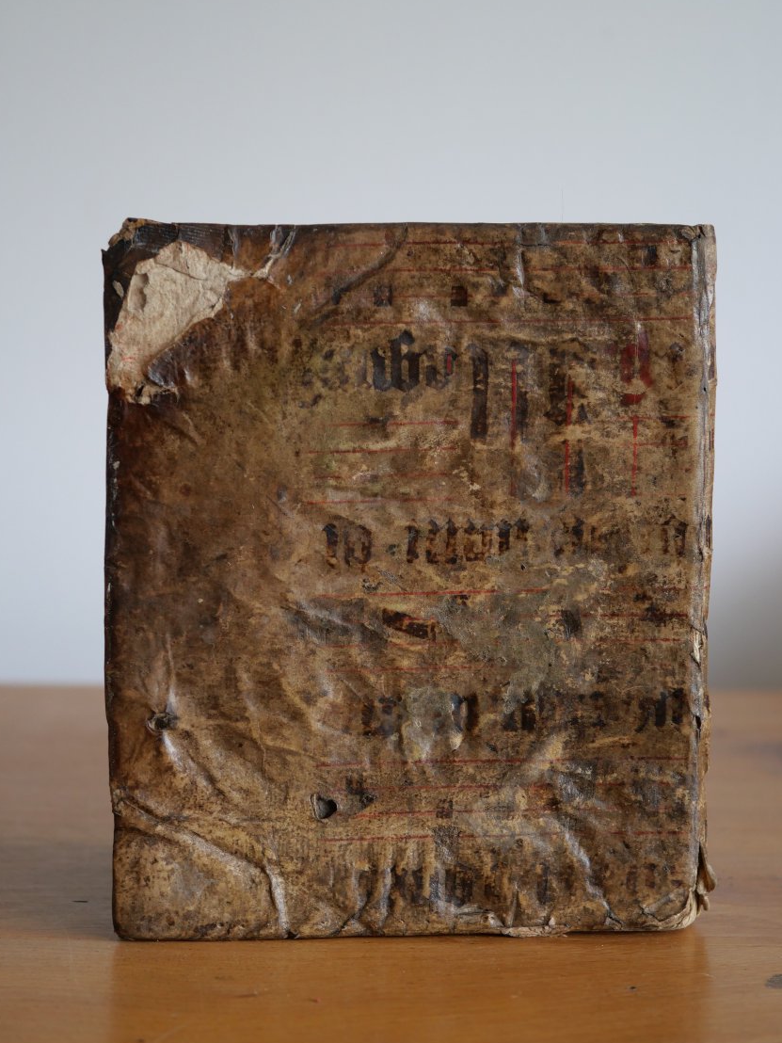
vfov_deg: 29.8
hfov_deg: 22.6
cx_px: 387
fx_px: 1958
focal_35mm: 65
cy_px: 507
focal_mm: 30
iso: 500
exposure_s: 1/60
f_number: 2.8
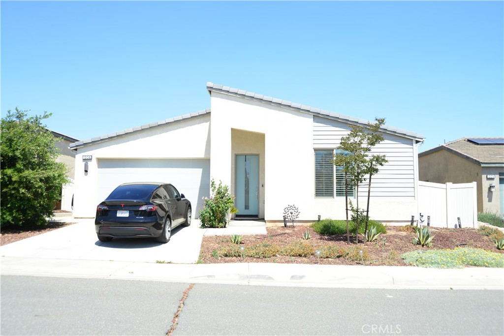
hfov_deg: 63.7
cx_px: 252
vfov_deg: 45.0
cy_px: 168
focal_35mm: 29
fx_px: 406
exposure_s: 1/250
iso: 200
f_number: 9
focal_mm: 29
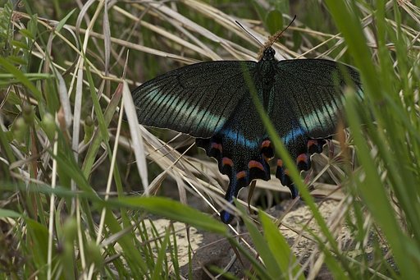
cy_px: 140
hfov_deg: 9.2
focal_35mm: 225
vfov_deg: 6.1
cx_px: 210
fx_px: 2624
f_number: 11
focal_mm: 150
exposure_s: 1/250
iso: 250
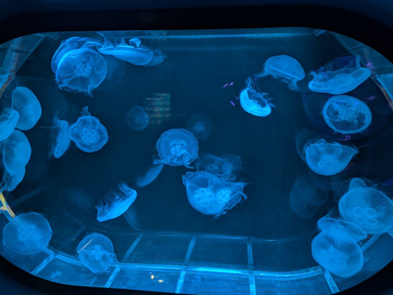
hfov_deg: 69.4
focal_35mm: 25
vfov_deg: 54.9
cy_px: 148
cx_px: 196
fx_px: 284
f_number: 1.89
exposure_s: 1/33.3
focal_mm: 5.43
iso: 86
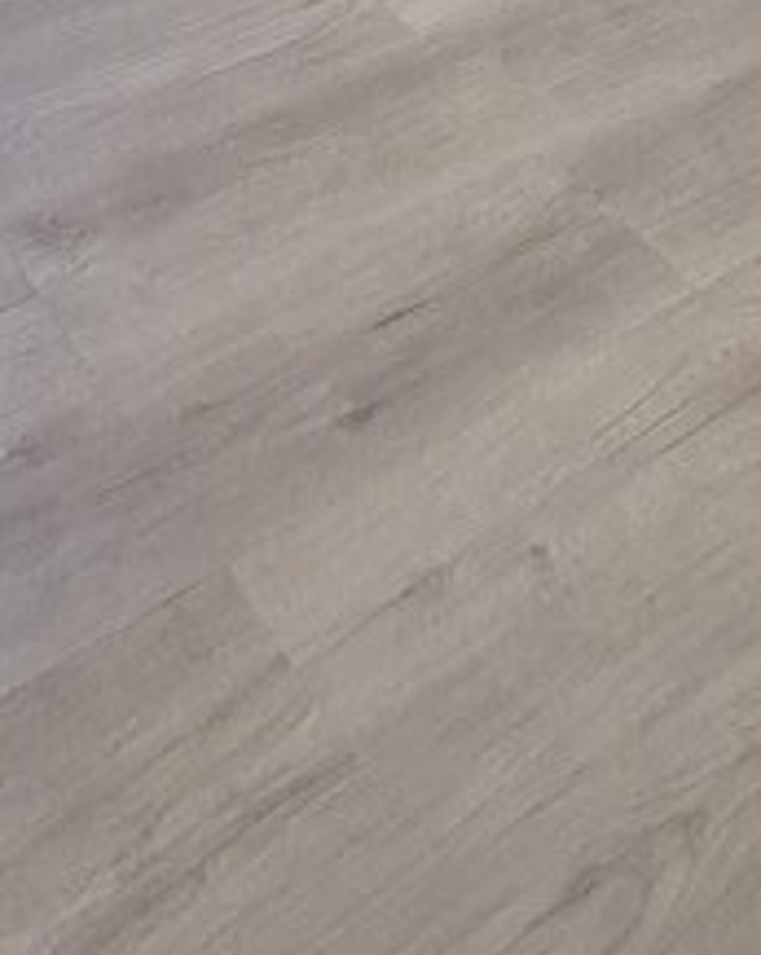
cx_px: 97
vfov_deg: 18.1
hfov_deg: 24.7
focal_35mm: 60
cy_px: -1043
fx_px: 1693
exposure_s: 1/60
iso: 250
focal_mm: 2.2
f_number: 2.2
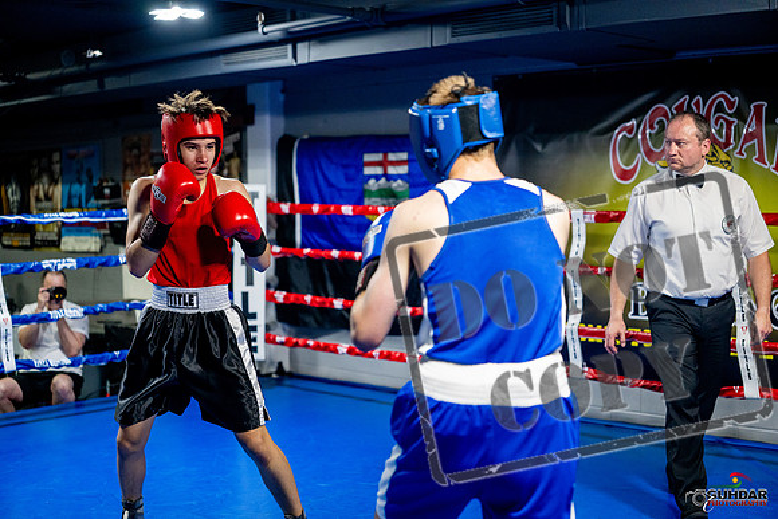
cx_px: 389
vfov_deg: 27.0
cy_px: 260
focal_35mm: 50
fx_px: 1081
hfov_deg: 39.6
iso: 4000
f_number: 2
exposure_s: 1/1000
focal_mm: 50
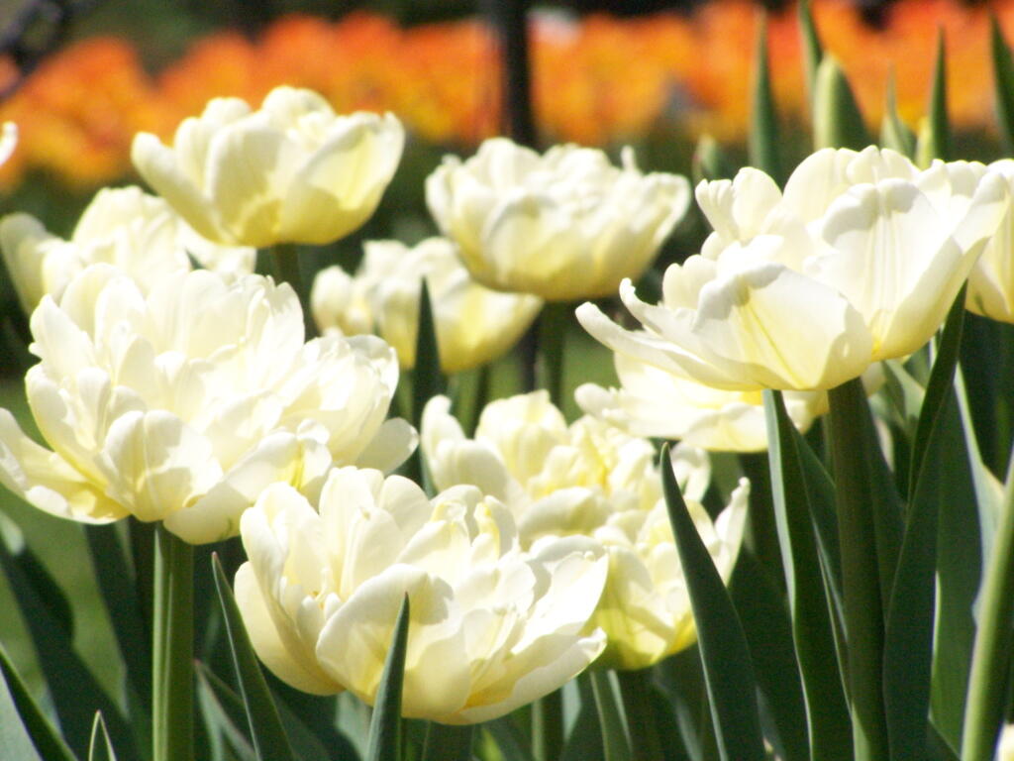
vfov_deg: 3.9
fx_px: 11131
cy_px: 380
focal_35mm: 380
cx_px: 507
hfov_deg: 5.2
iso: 400
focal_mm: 63
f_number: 7.1
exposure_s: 1/1600
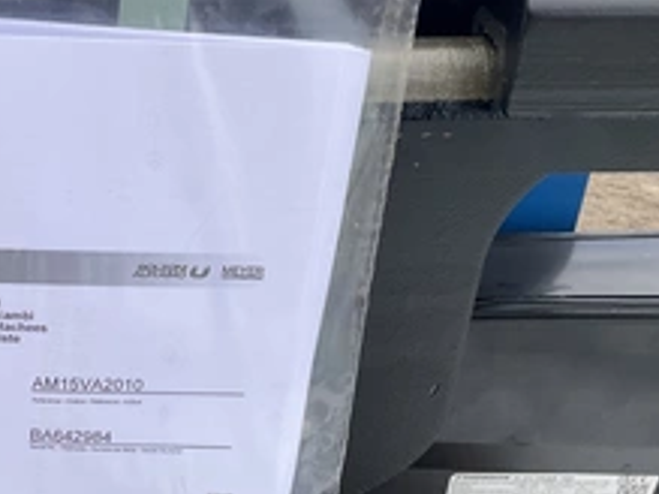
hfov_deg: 34.3
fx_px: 1008
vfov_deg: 27.3
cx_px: 72
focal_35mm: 53
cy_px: 325
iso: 25
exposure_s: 1/781
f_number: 1.8
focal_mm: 3
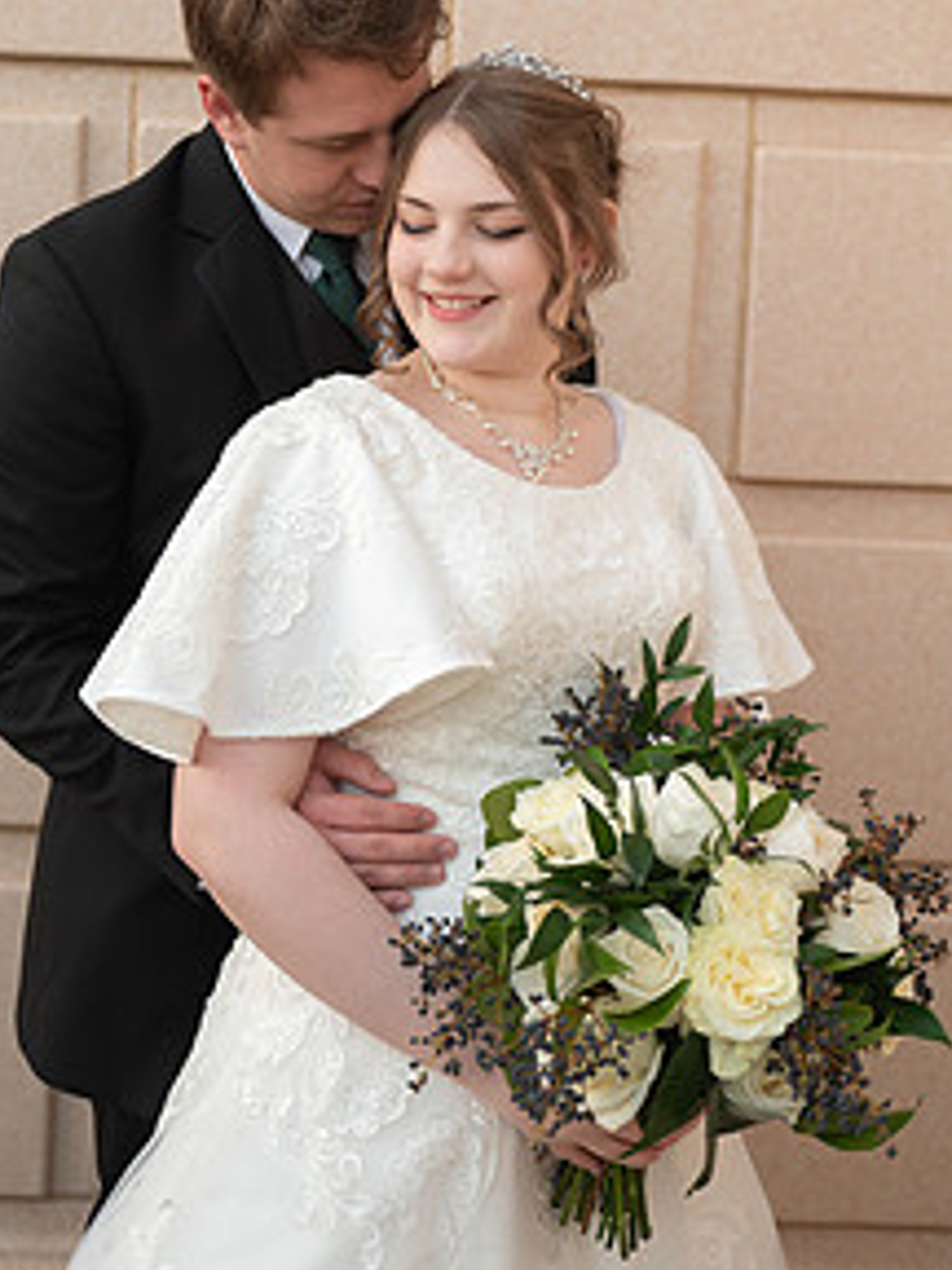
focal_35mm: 66
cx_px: 359
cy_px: 322
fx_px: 2420
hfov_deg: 22.2
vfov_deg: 29.0
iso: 1000
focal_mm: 44
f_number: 2.8
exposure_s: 1/400
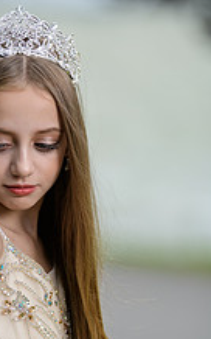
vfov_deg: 7.4
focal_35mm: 284
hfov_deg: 4.6
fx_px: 2616
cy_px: 263
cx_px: -12
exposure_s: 1/2000
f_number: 2
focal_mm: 135
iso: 100
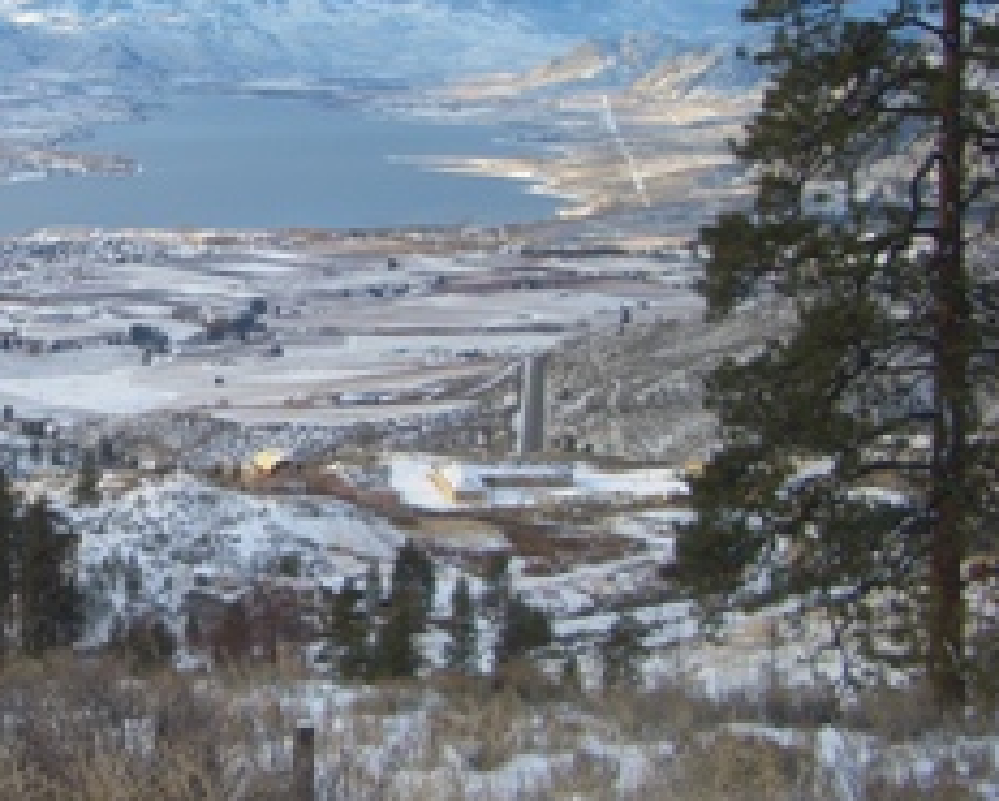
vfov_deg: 23.0
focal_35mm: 66
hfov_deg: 27.5
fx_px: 1953
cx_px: 65
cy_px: 228
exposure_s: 1/400
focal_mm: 5.8
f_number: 2.6
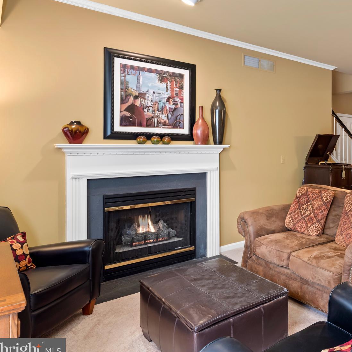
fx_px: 311
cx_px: 323
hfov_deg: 51.4
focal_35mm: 27
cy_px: 142
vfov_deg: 58.6
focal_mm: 17
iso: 640
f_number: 7.1
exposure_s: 1/3
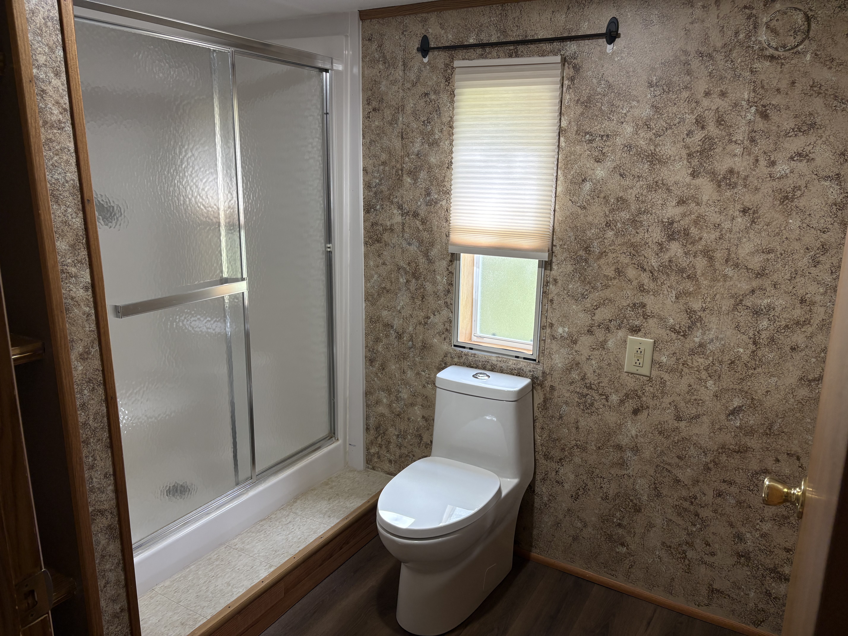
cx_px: 424
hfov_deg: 67.3
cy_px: 318
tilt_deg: -13.3
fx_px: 637
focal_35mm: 26
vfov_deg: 53.1
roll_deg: -0.7
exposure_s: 1/90
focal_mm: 5.96
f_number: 1.6
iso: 125
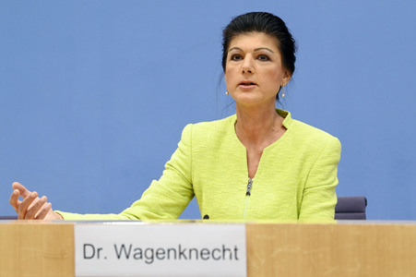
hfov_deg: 23.7
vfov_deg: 15.9
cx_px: 208
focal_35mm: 86
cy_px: 138
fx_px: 993
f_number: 5.6
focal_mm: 86
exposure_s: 1/640
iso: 5000
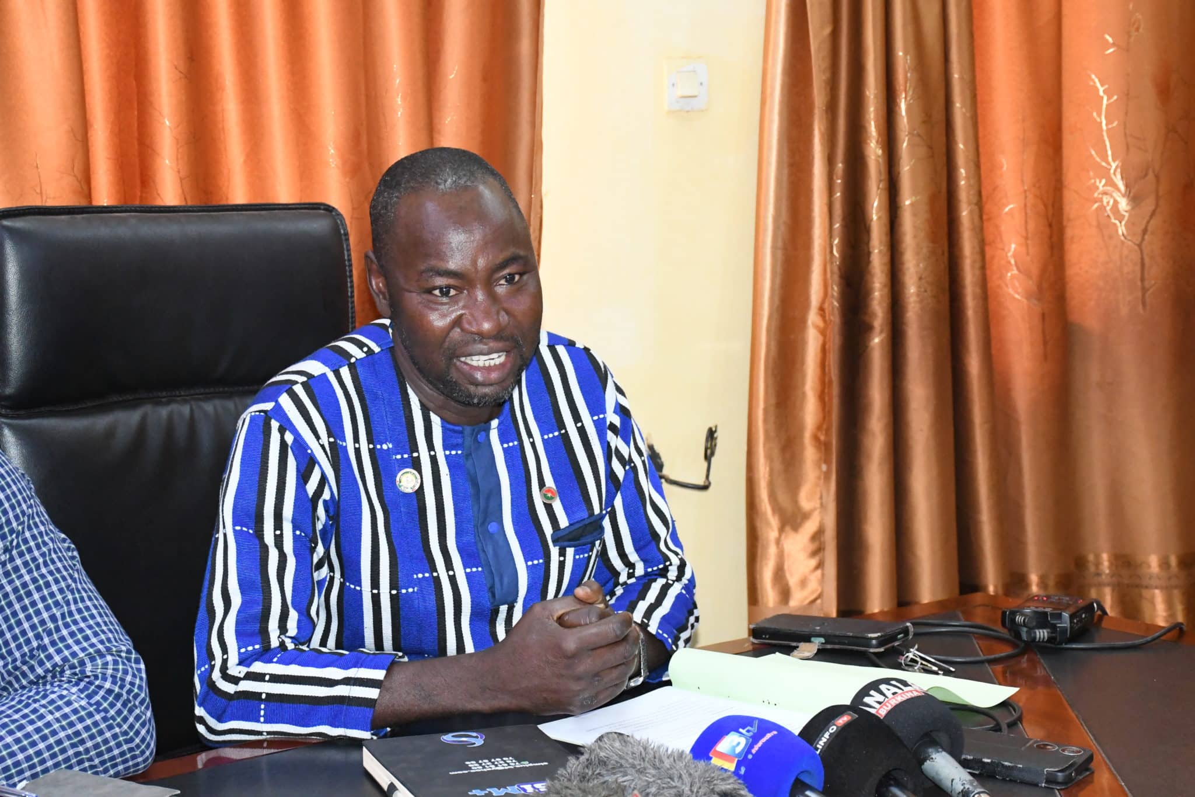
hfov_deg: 28.1
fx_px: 2390
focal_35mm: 72
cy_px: 398
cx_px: 598
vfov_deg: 18.9
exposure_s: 1/80
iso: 8000
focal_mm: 48
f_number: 7.1
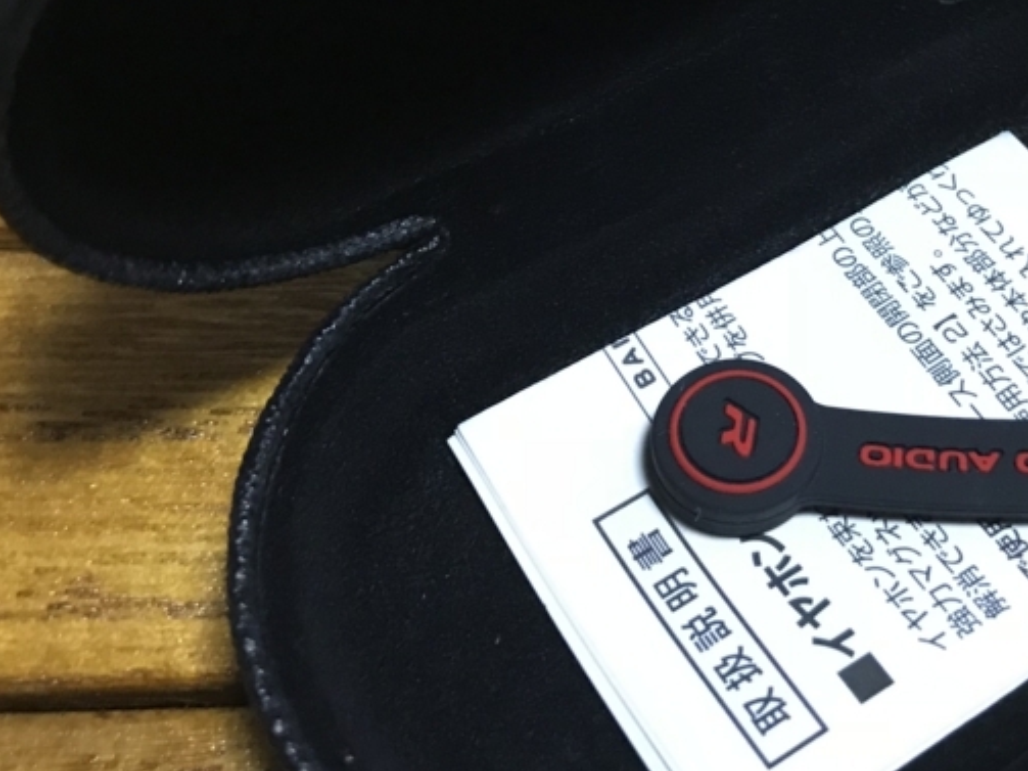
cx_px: 773
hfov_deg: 33.1
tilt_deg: -55.7
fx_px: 1692
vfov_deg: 25.2
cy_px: 162
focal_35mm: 57
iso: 100
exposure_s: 1/9
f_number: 1.8
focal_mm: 3.99
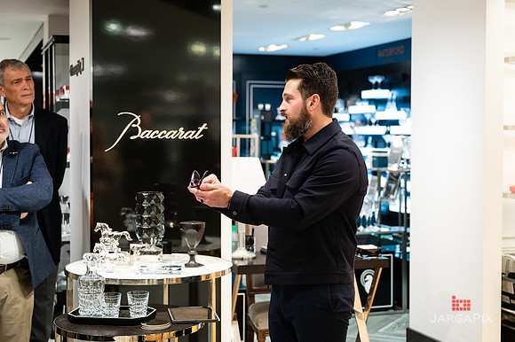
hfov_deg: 34.4
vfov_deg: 23.3
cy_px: 161
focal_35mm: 58
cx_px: 272
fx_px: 833
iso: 640
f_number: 3.2
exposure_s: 1/160
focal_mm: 53
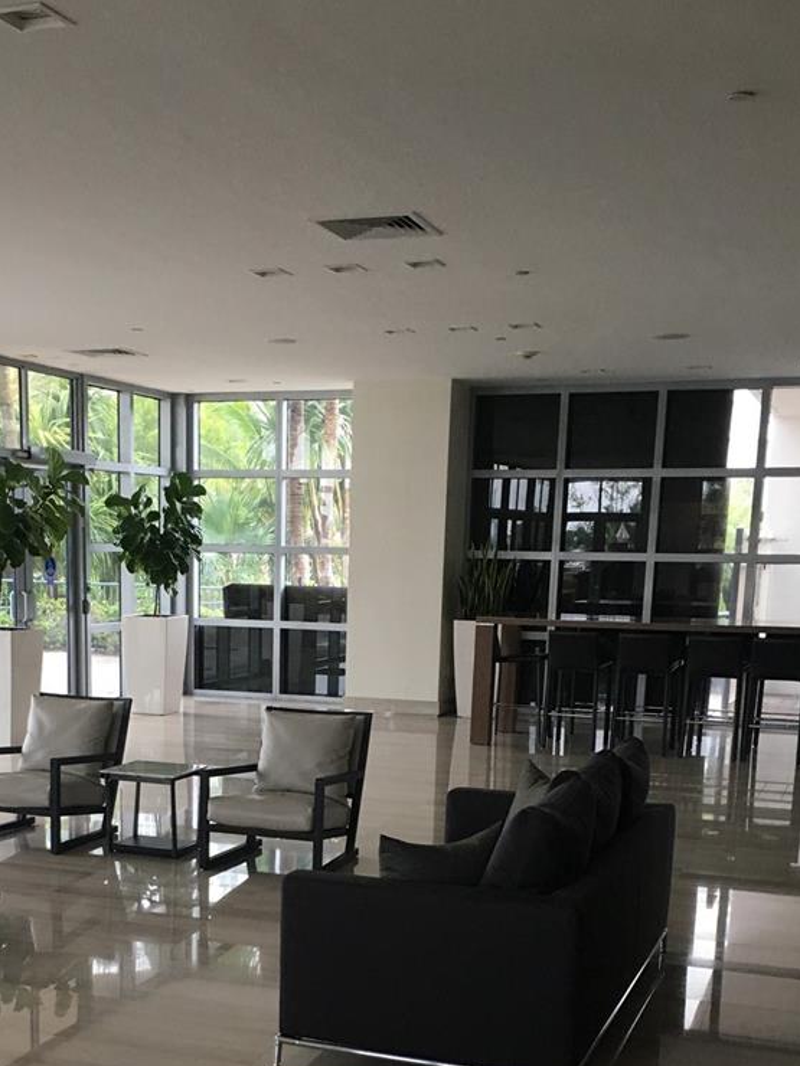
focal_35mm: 47
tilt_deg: -10.9
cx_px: 278
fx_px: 1448
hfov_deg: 30.7
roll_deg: -1.1
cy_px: 840
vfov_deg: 39.0
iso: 40
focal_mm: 4.15
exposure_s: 1/30
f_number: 2.2
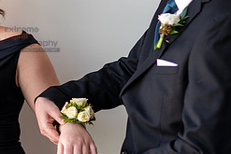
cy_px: 61
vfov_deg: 8.8
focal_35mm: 157
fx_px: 1008
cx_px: -71
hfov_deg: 12.7
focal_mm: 50
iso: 160
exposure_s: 1/125
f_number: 2.2
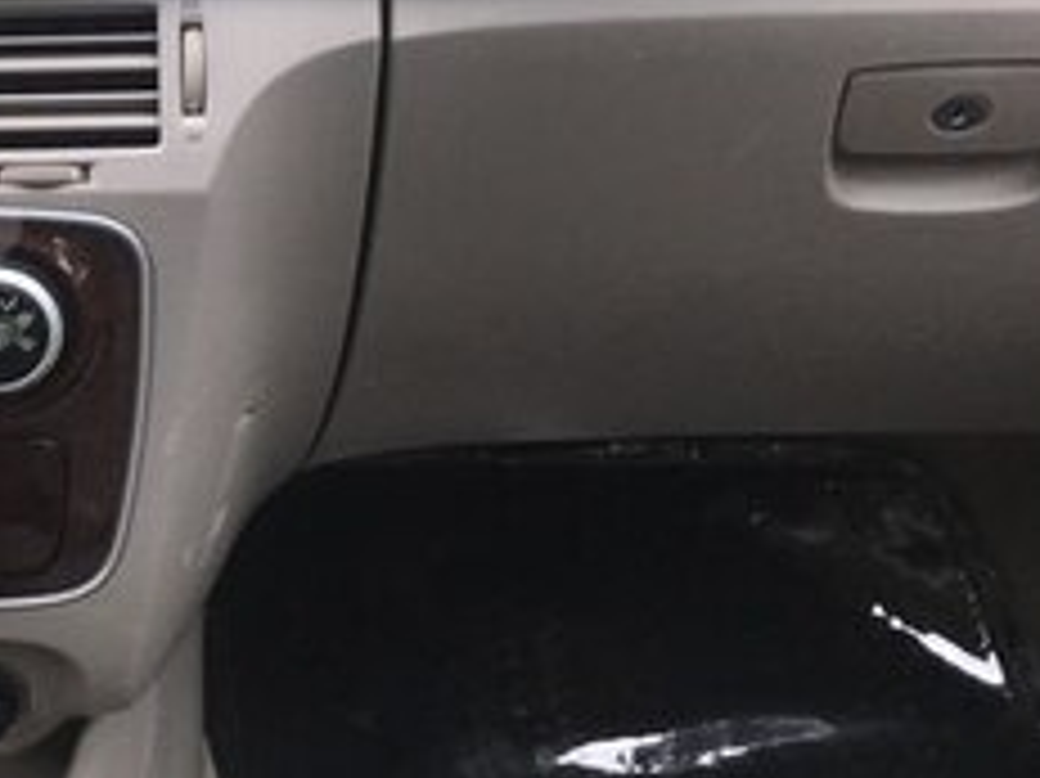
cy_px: 277
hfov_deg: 20.7
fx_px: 2492
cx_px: -437
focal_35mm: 83
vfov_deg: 17.7
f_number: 2.2
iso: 25
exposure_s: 1/153
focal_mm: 4.15
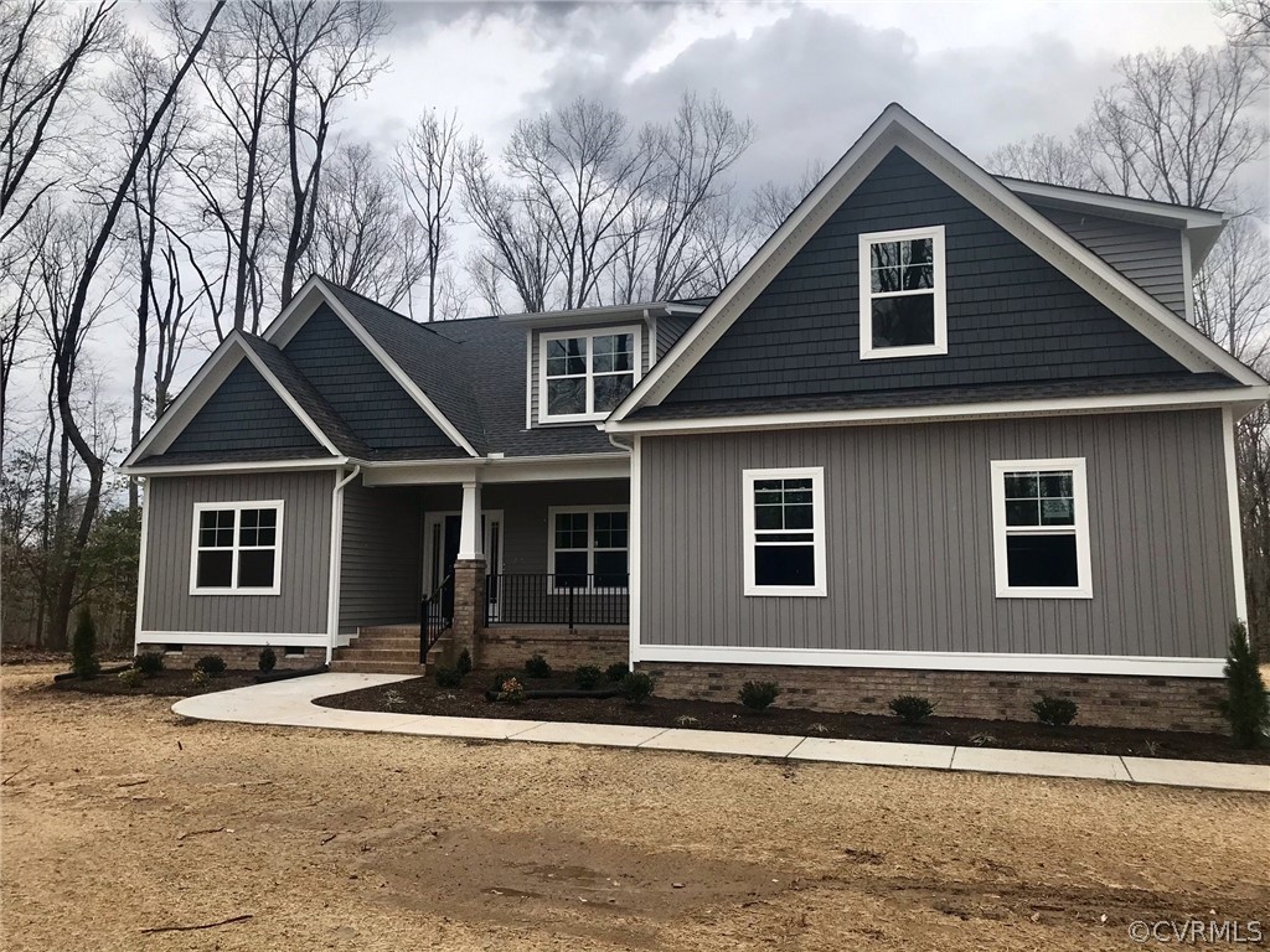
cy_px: 476
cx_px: 635
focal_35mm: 28
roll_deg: -0.4
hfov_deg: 63.4
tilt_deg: +6.8
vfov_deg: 49.7
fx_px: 1027
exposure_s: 1/894
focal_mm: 3.99
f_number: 1.8
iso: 20
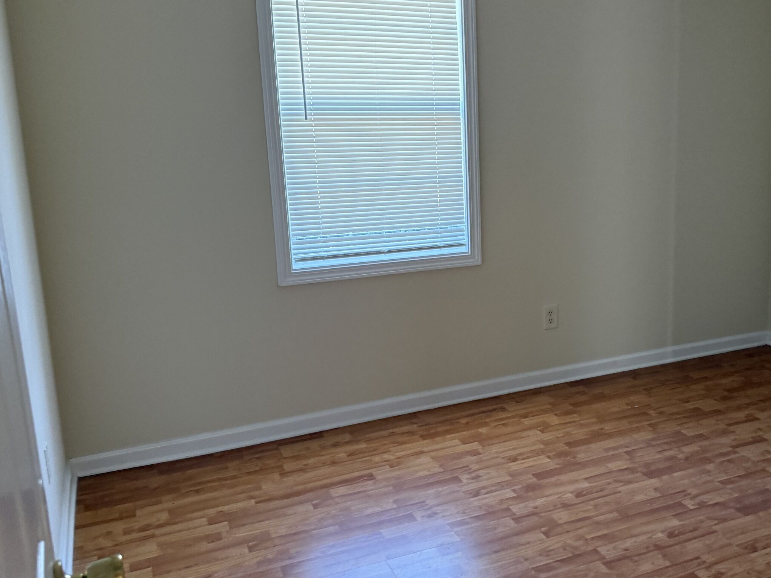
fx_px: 802
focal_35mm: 36
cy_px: 275
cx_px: 543
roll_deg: +0.1
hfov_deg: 50.0
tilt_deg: -10.4
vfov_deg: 39.6
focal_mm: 6.76
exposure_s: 1/60
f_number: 1.78
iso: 250
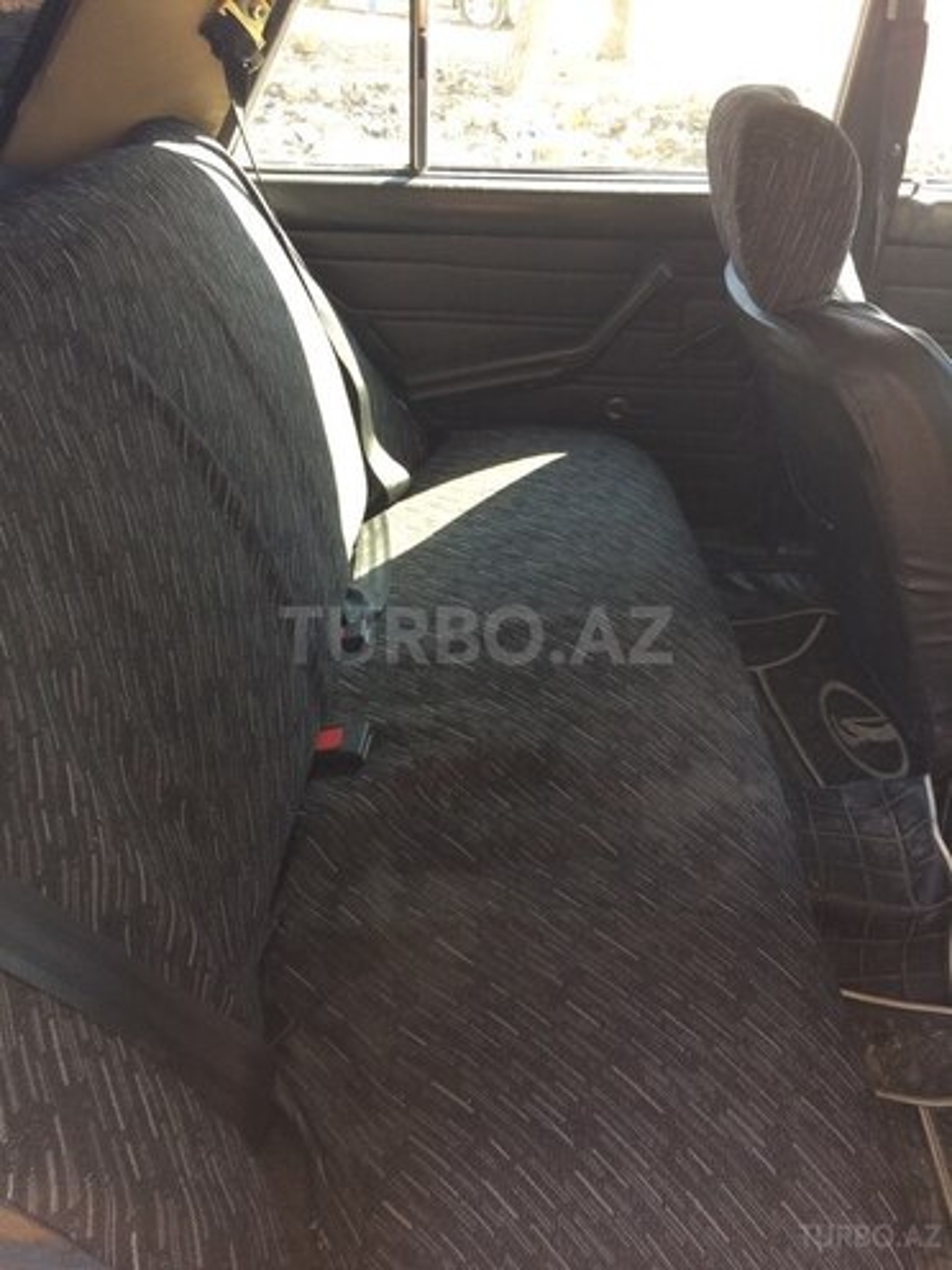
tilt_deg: -35.0
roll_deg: -5.2
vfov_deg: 61.7
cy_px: 635
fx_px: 1063
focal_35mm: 29
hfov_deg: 48.2
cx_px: 476
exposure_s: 1/33
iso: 32
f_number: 2.2
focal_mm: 4.15
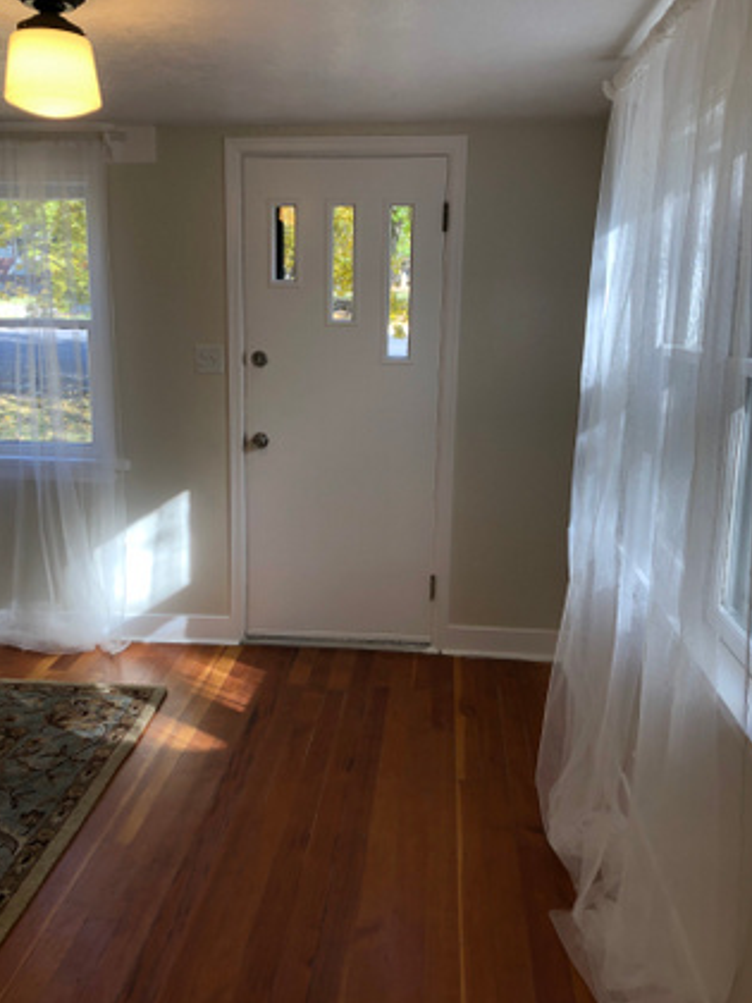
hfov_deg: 44.1
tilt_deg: -11.2
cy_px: 490
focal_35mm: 32
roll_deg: +0.3
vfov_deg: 56.8
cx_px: 334
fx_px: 927
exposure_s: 1/120
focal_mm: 3.99
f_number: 1.8
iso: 64
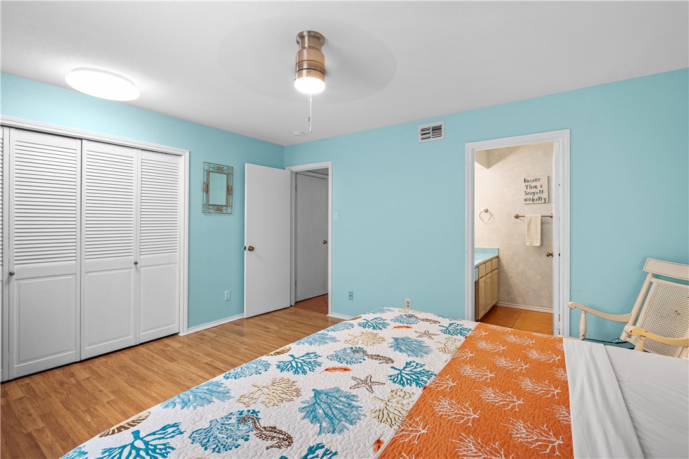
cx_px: 344
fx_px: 306
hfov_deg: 96.7
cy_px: 230
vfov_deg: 73.7
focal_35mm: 16
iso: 100
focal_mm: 11
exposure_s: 1.6
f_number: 8
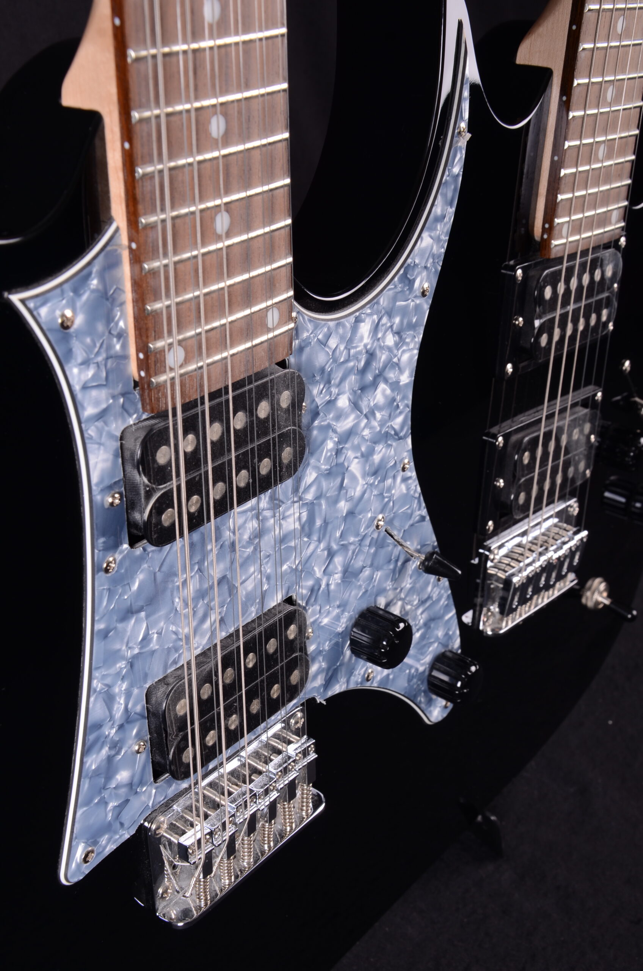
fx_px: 1292
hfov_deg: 28.0
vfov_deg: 41.2
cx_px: 322
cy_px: 486
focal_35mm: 48
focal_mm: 32
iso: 200
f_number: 11
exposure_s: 1/200
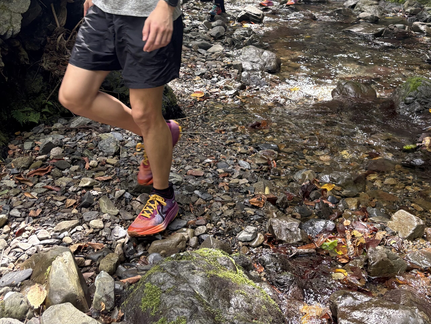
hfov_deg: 67.3
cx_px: 216
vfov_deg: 53.1
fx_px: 324
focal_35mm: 26
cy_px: 162
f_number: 1.6
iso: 80
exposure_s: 1/121
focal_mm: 5.96
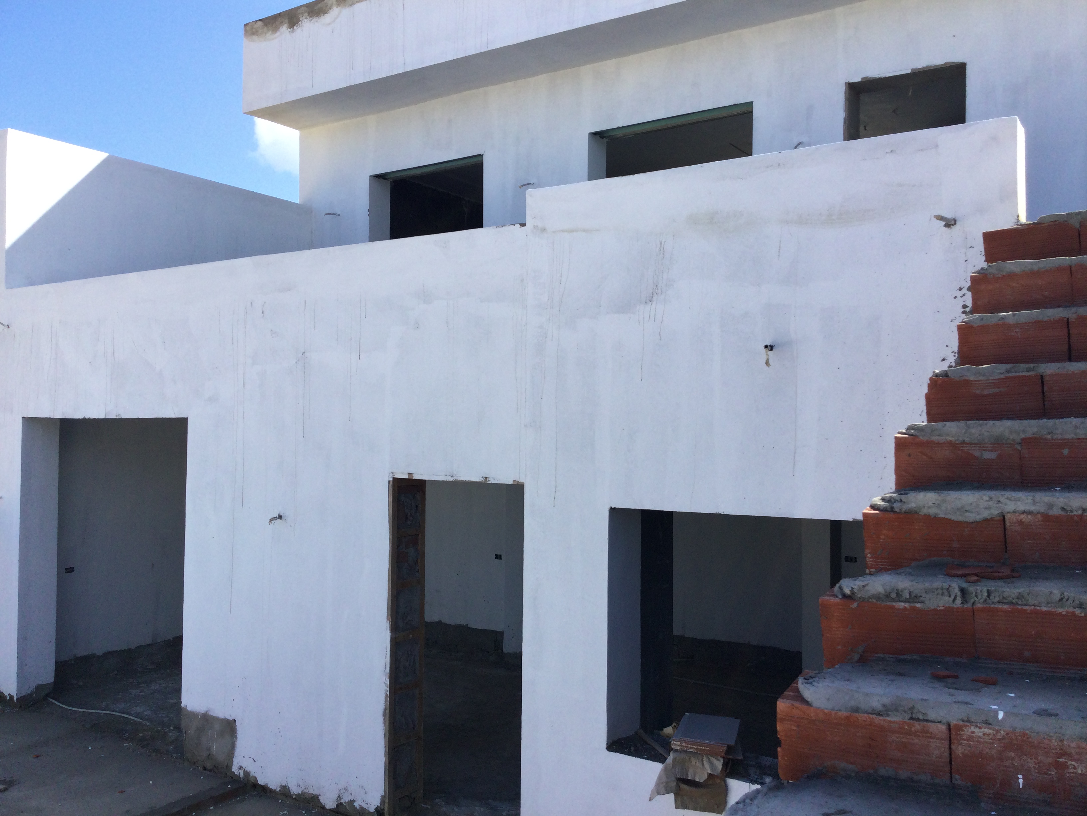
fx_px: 973
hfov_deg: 58.4
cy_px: 408
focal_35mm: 31
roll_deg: -2.0
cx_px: 544
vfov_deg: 45.4
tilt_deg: +1.2
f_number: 2.4
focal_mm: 3.3
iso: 25
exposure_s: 1/823
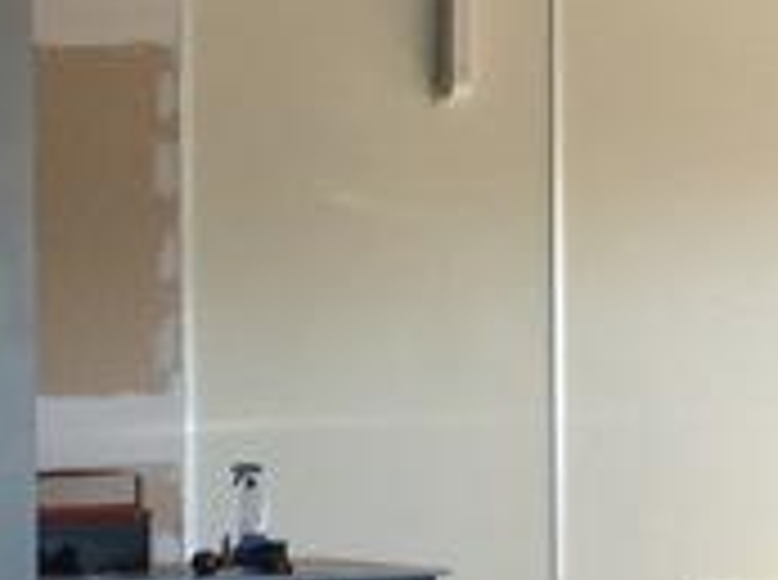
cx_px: 1142
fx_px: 4822
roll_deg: +0.5
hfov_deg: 9.0
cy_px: 396
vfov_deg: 6.9
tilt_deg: -0.4
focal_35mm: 215
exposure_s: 1/100
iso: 40
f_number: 2.2
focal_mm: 4.15
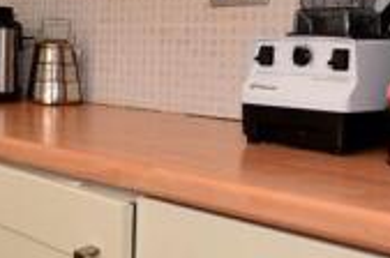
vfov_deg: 21.0
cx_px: 51
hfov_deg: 30.3
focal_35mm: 64
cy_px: 60
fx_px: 691
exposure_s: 1/5
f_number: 11
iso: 200
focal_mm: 11
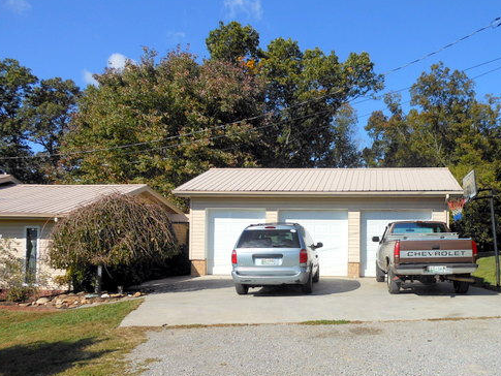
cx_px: 323
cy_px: 216
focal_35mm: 33
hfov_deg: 54.5
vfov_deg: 42.8
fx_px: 478
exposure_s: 1/1500
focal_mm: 4.5
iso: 80
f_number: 3.2
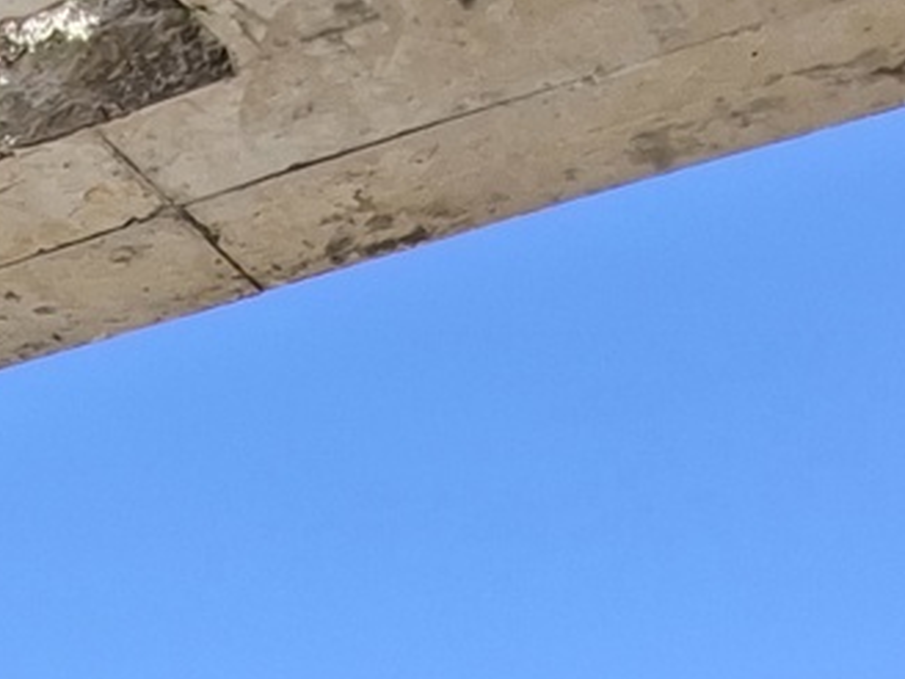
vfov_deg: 15.7
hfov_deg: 24.3
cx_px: -41
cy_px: 1322
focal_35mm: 76
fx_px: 1987
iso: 40
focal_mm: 1.74
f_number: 2.2
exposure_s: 1/899
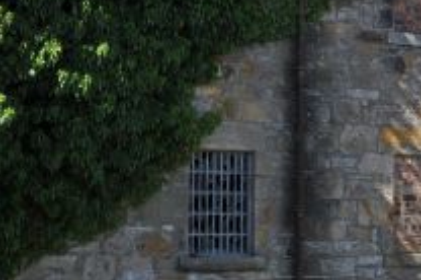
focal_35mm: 120
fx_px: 1401
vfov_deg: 11.4
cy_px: 129
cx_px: 372
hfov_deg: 16.9
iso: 200
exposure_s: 1/250
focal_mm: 26
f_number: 8
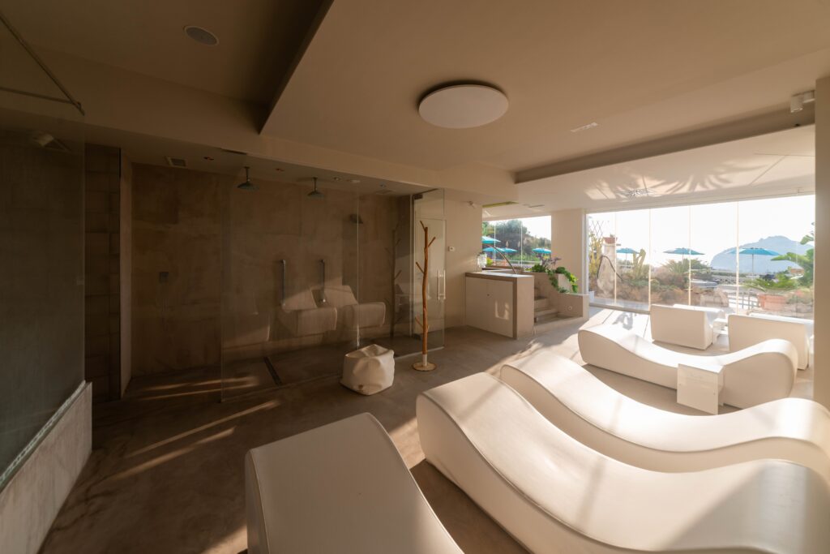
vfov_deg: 90.0
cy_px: 277
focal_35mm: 12
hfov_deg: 112.6
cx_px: 415
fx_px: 277
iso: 100
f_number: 6.3
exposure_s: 1/200
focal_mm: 12
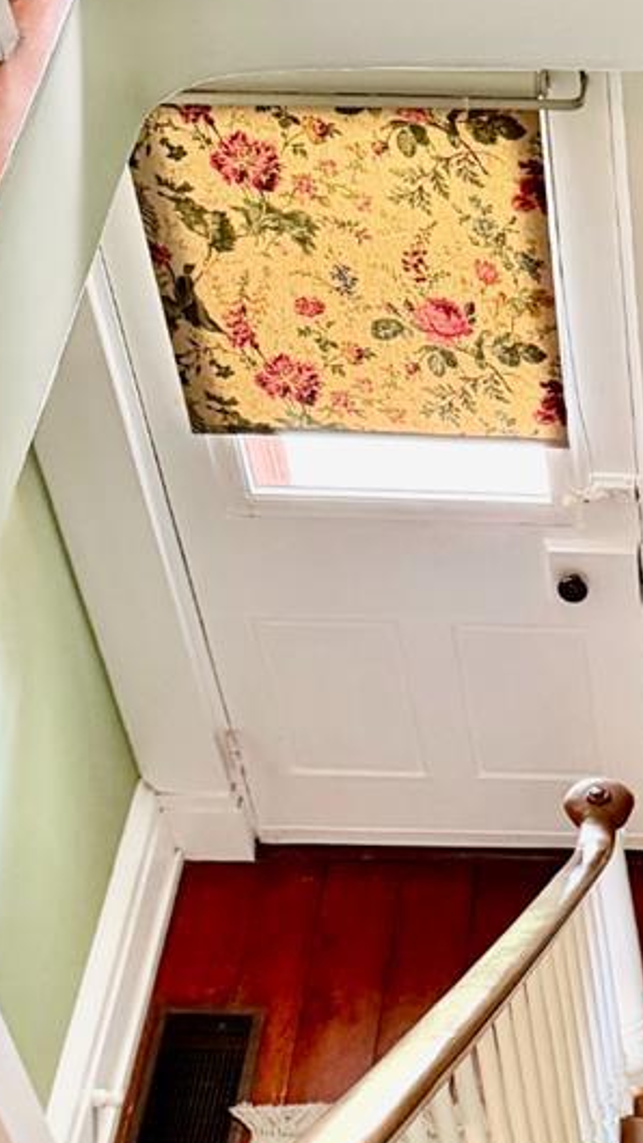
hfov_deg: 15.3
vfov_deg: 27.5
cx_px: 905
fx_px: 2244
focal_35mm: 74
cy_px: 1032
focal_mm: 6.76
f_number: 1.78
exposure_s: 1/60
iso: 500
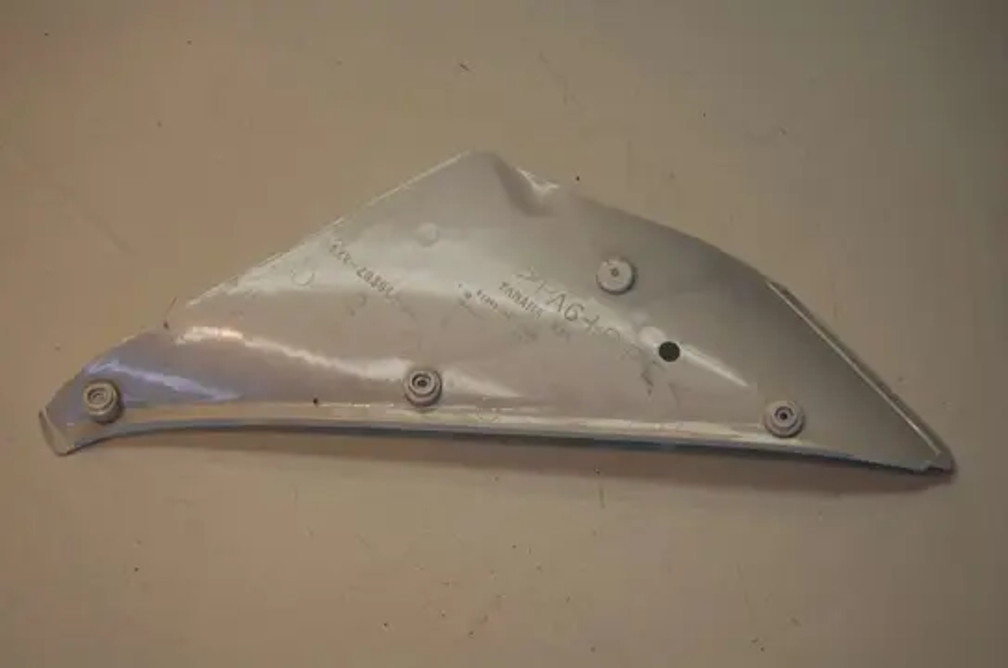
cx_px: 504
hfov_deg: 33.5
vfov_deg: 22.5
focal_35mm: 60
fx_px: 1677
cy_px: 334
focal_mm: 40
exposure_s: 1/125
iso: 250
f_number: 5.6
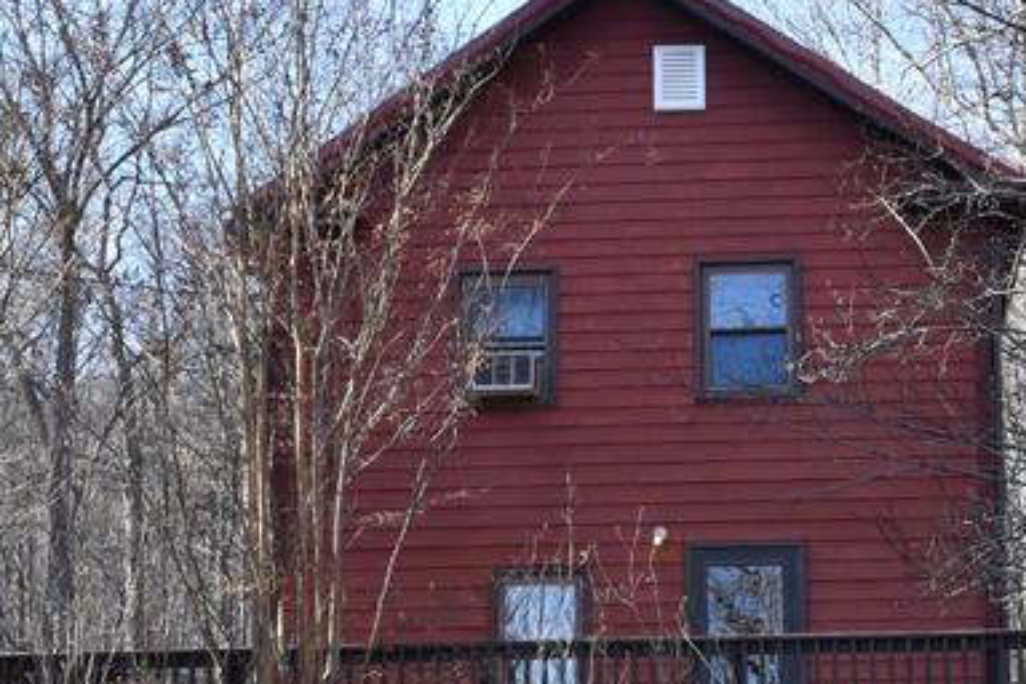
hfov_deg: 27.9
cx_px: 663
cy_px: 546
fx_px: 2052
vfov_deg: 18.7
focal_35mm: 72
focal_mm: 18
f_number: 6.3
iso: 450
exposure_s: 1/500
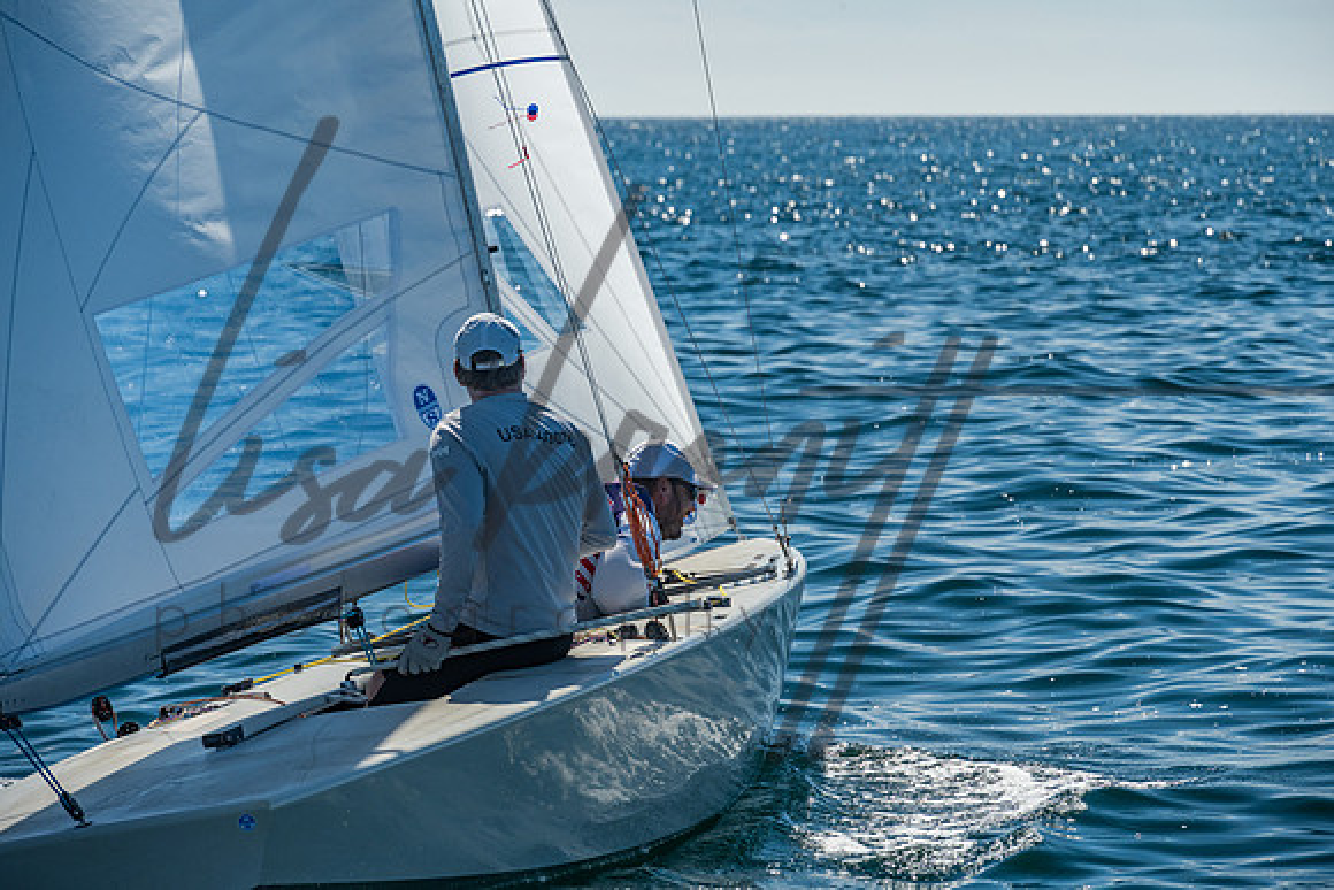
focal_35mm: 208
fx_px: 7725
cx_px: 683
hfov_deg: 9.9
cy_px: 445
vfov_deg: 6.6
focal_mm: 200
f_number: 10
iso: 400
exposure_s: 1/640
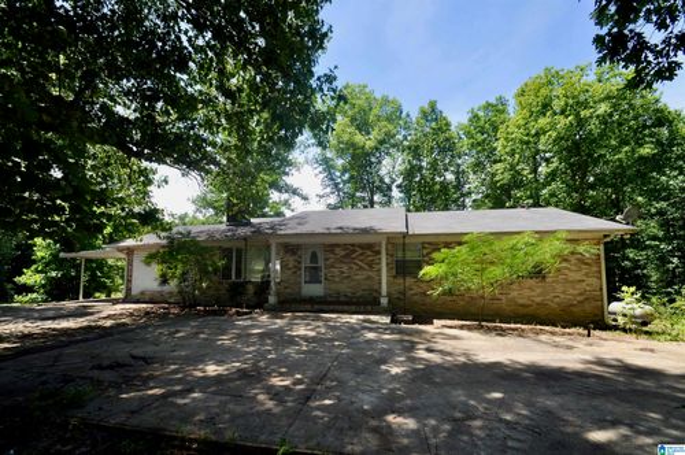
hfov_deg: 100.5
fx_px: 285
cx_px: 342
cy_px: 228
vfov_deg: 77.2
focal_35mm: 15
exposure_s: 1/200
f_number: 7.1
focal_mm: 10
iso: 200
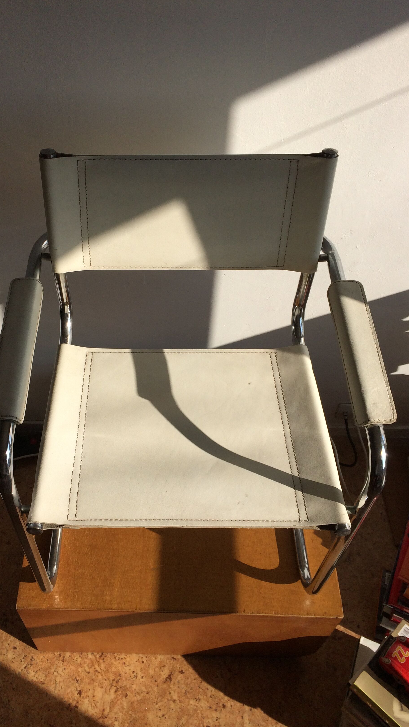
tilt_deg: -53.8
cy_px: 363
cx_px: 153
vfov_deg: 61.0
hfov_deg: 36.5
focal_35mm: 32
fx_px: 617
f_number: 2.2
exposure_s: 1/2564
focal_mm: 4.15
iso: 32
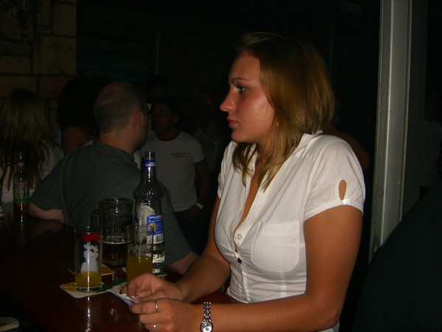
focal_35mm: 38
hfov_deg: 49.0
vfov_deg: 37.7
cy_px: 166
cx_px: 221
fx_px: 485
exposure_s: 1/60
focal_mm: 7.9
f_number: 2.8
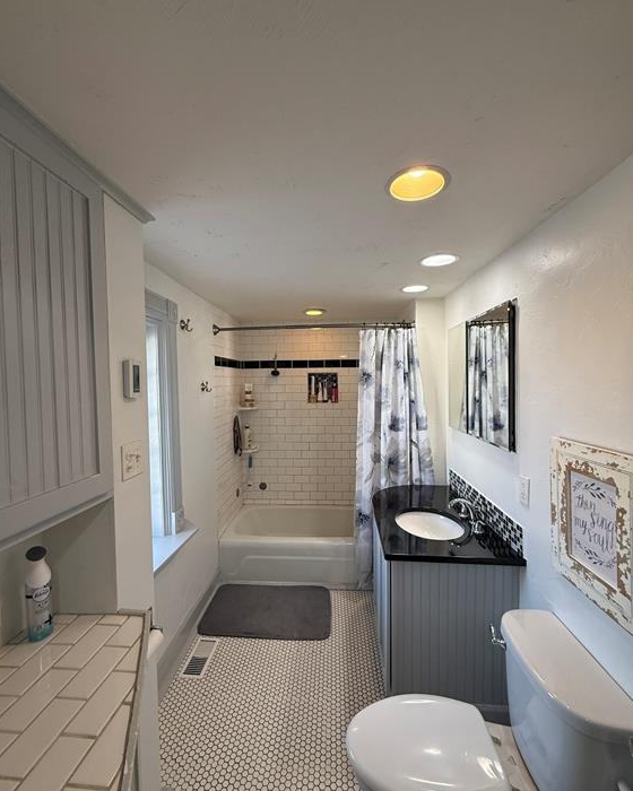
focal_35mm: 15
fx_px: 351
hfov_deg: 84.0
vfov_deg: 96.8
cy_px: 392
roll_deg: +0.0
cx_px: 313
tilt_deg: +0.1
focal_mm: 2.22
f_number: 2.2
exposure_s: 1/120
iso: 125
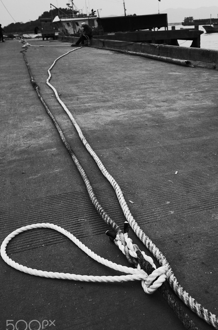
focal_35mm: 36
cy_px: 149
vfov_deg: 53.1
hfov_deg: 36.6
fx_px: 328
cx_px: 130
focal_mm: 18.3
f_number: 4
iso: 160
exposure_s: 1/640
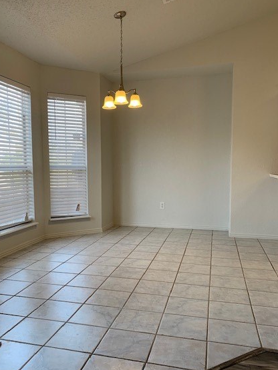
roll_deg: +1.0
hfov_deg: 46.6
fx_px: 321
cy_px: 195
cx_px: 118
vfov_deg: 59.9
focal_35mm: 30
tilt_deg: -3.3
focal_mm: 4.25
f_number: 1.8
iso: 50
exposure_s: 1/121
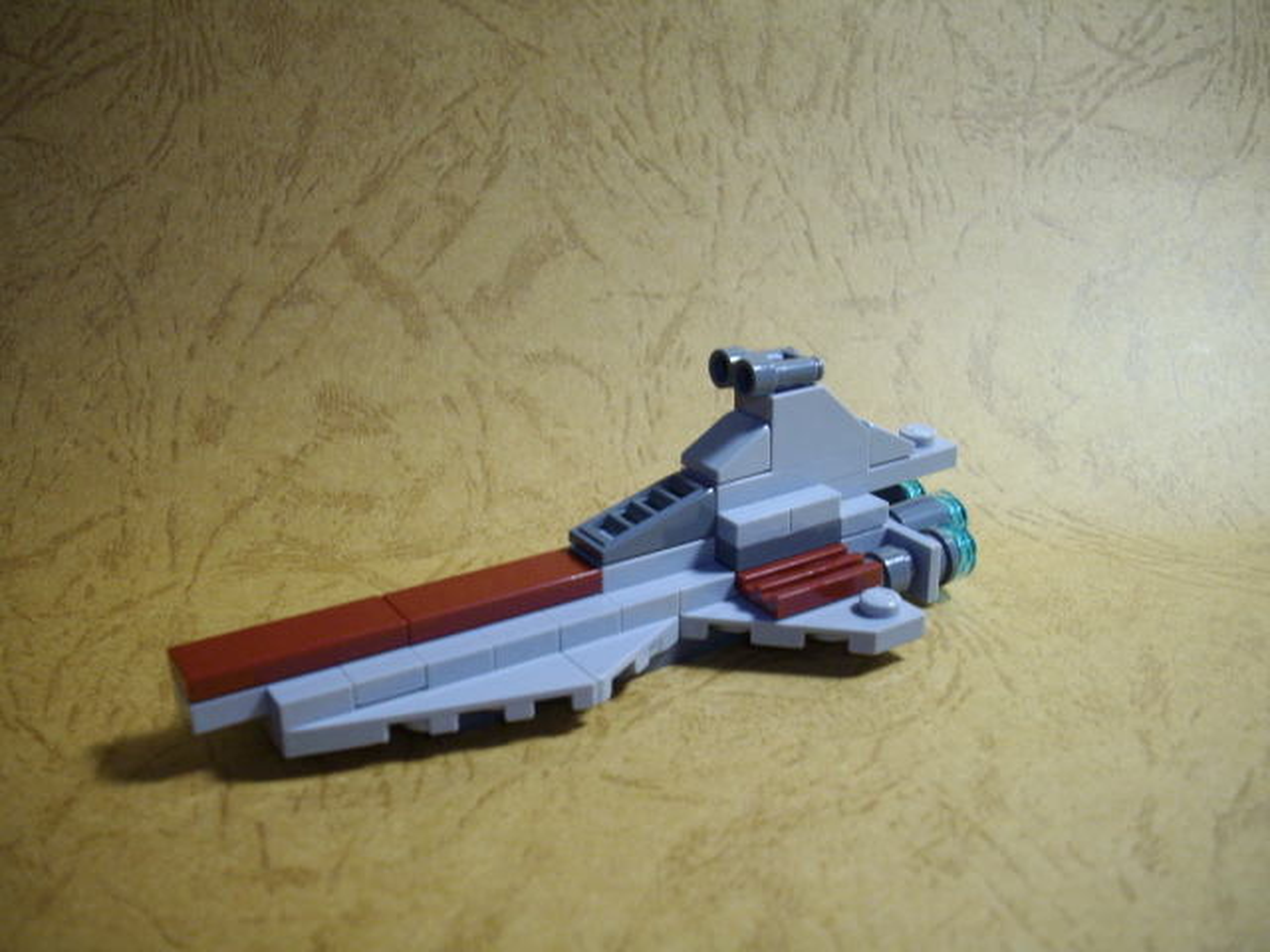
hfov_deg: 50.1
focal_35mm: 37
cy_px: 476
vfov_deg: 38.7
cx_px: 635
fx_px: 1357
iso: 202
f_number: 2.8
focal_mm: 6.2
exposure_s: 1/50
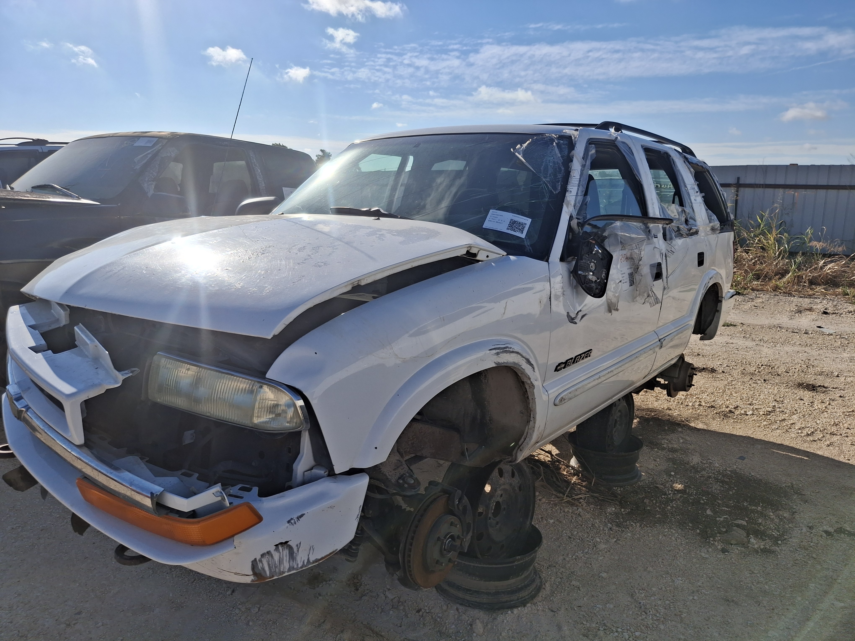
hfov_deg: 69.4
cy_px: 320
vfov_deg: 54.9
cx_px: 428
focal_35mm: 25
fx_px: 617
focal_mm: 4.69
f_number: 1.8
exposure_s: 1/4785
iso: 32
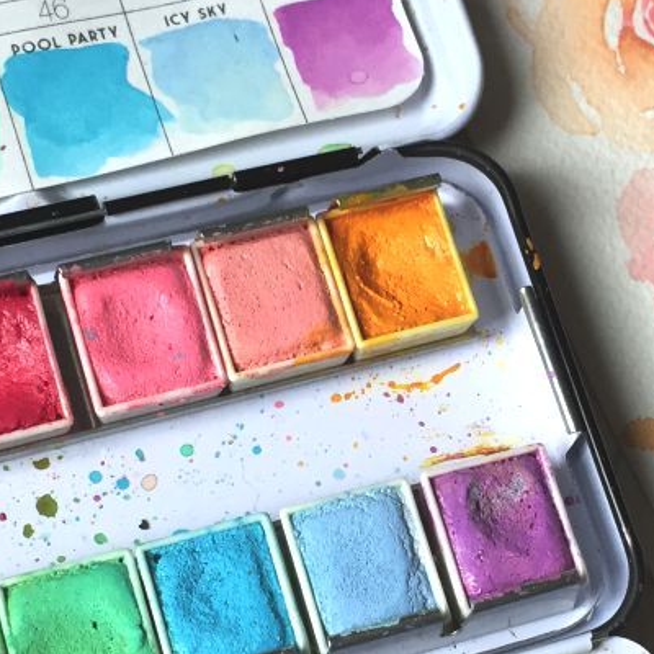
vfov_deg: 21.3
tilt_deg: -70.8
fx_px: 1731
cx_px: 469
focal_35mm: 81
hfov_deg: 21.3
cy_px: 461
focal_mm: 4.15
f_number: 2.2
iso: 32
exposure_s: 1/33
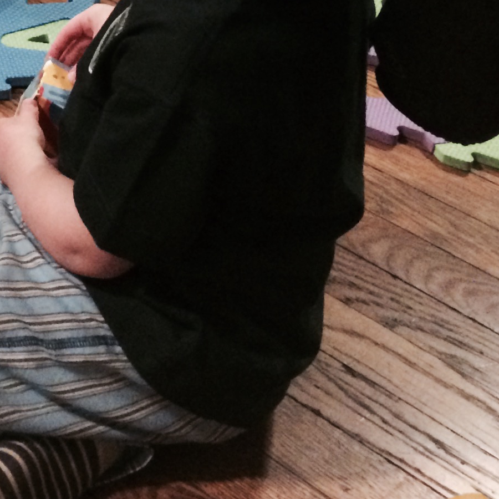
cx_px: -236
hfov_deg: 17.0
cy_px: -139
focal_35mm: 93
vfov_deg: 17.6
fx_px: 1517
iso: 400
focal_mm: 4.15
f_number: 2.2
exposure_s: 1/15
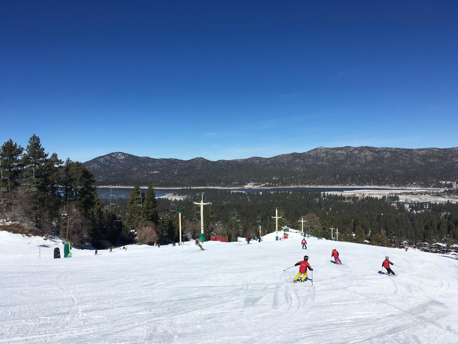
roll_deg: +0.1
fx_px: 384
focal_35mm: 29
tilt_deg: -1.3
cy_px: 172
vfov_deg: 48.2
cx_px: 229
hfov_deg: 61.7
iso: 25
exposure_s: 1/3846
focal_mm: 4.15
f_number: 2.2
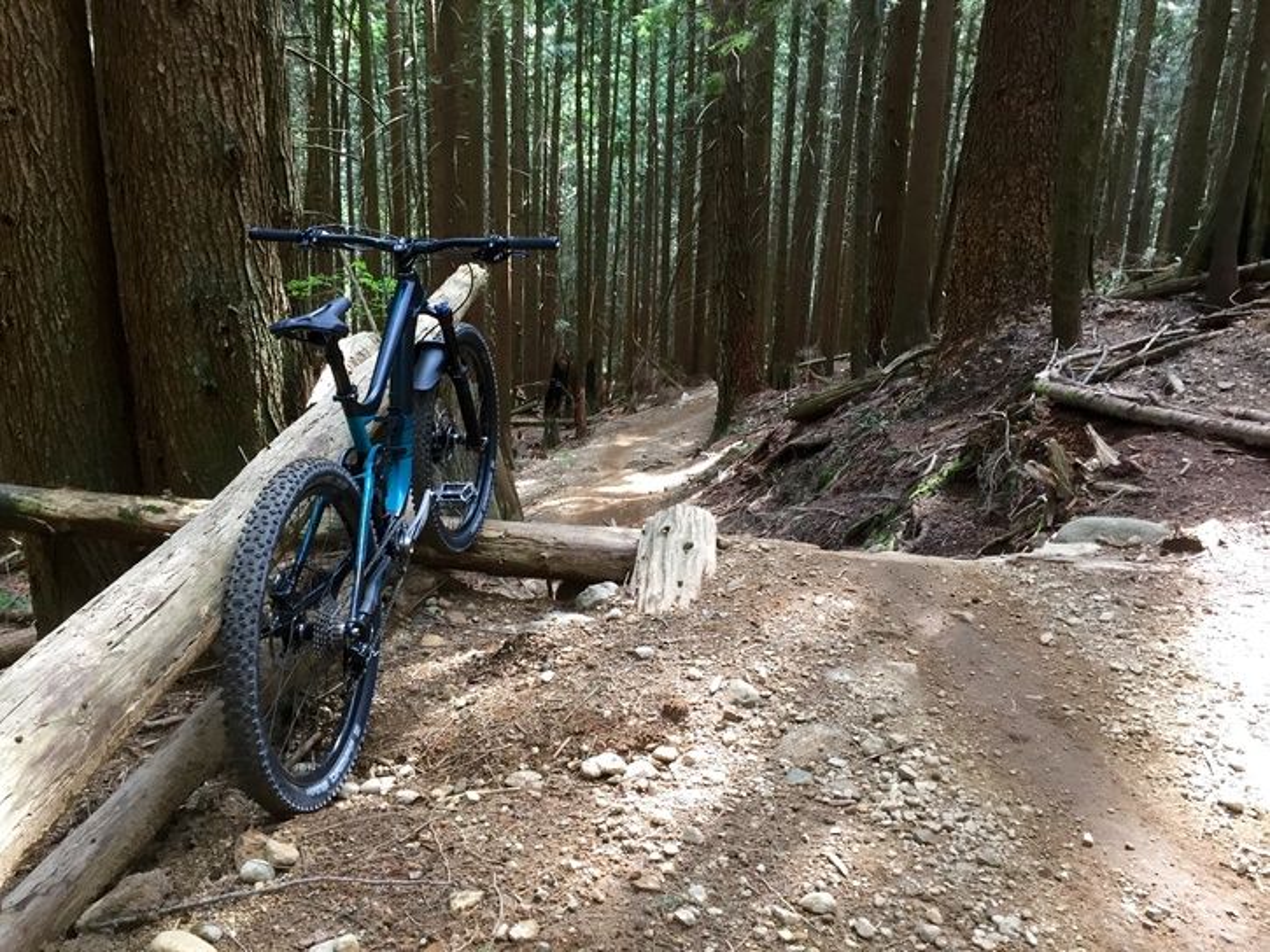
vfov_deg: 48.2
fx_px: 1064
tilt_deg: -13.9
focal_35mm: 29
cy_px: 476
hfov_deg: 61.7
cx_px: 635
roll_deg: -3.1
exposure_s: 1/30
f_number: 2.2
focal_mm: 4.15
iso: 64
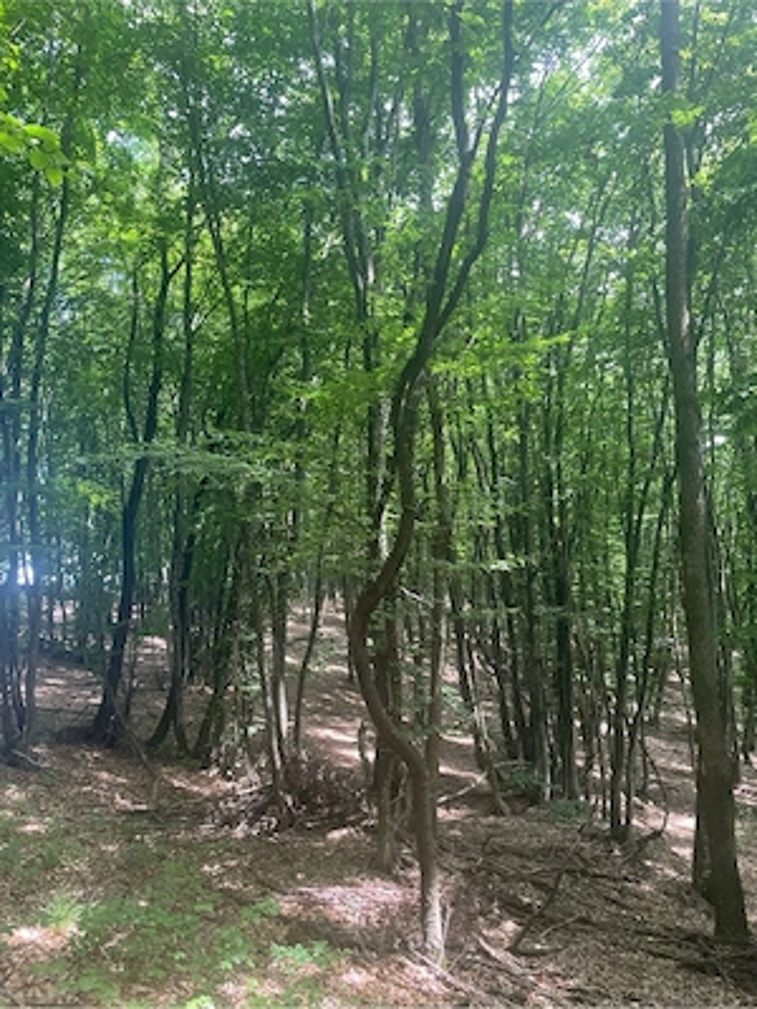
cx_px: 378
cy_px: 504
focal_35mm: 26
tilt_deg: +6.3
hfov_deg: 53.1
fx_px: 758
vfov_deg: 67.3
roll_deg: +6.5
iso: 125
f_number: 1.6
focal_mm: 4.2
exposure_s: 1/115
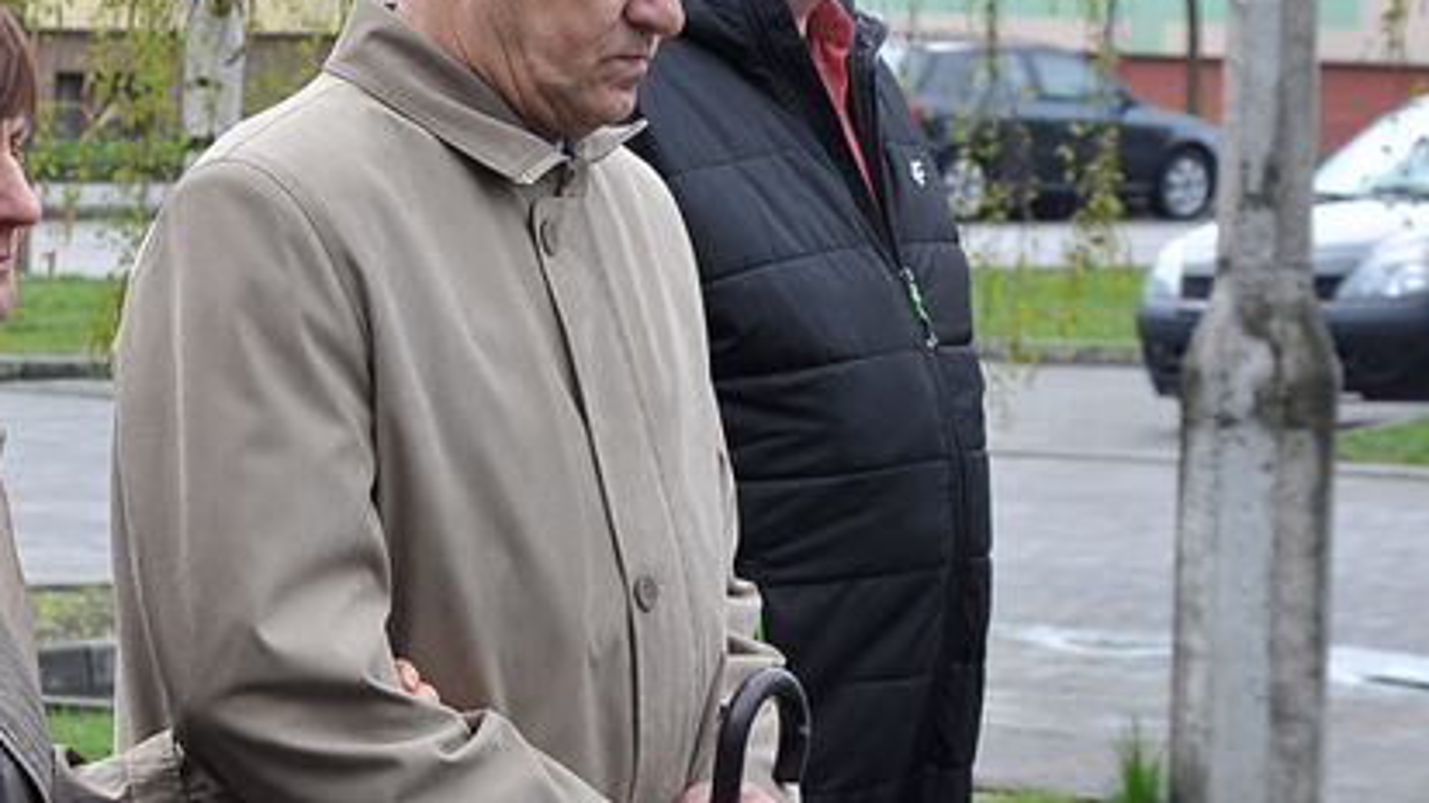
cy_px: 289
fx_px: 6364
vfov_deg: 7.2
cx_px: 498
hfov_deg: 12.8
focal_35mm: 168
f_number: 8
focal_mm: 52
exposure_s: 1/250
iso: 320
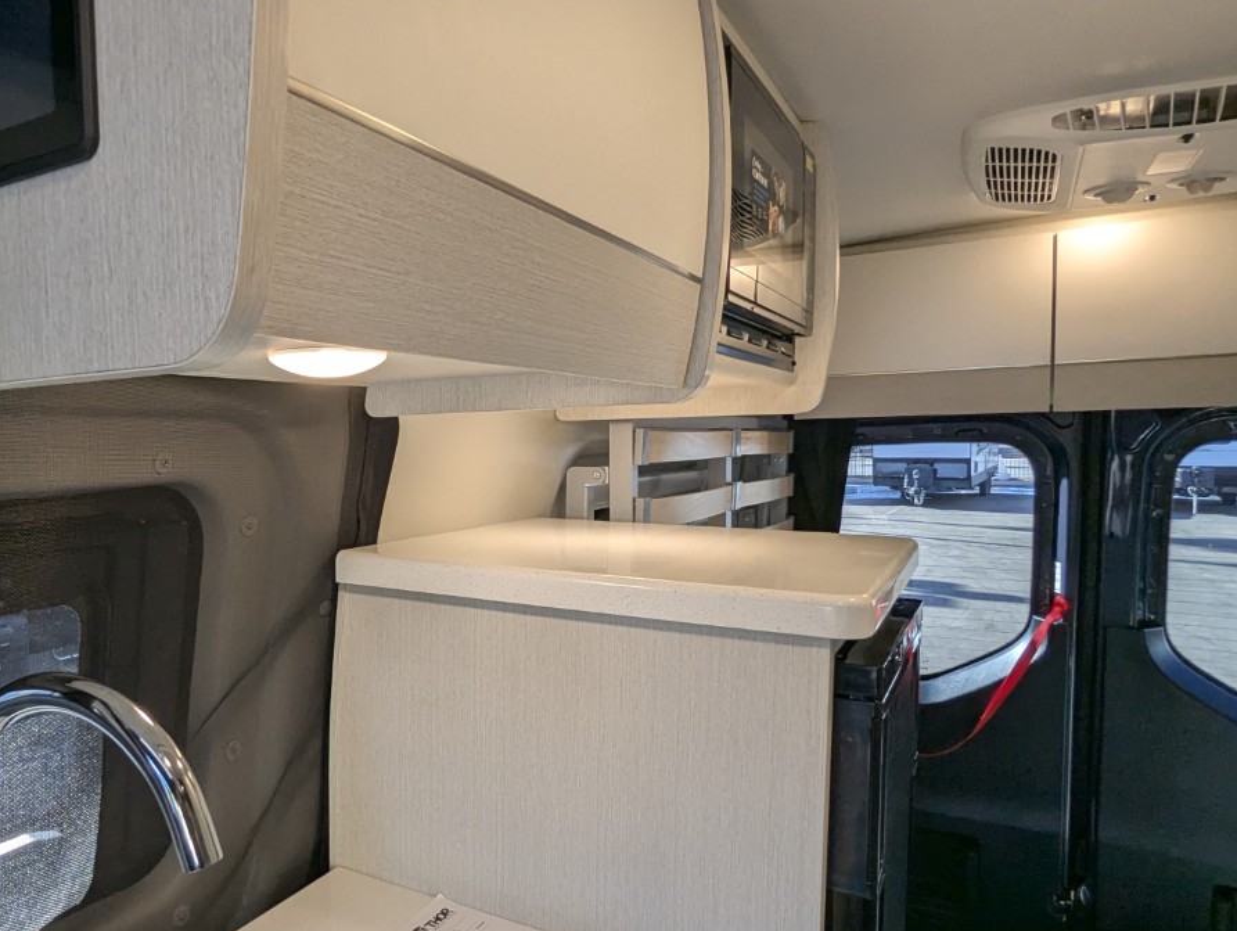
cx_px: 411
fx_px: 894
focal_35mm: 25
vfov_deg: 54.9
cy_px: 495
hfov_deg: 67.4
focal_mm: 2.35
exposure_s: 1/201
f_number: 2.2
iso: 87
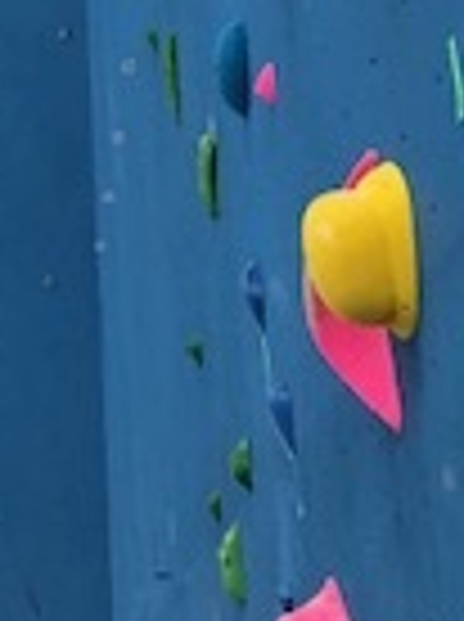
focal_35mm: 130
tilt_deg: +27.1
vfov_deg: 14.0
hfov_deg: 11.0
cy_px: -374
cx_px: -176
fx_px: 2331
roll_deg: +0.7
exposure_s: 1/30
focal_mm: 4
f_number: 1.8
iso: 32
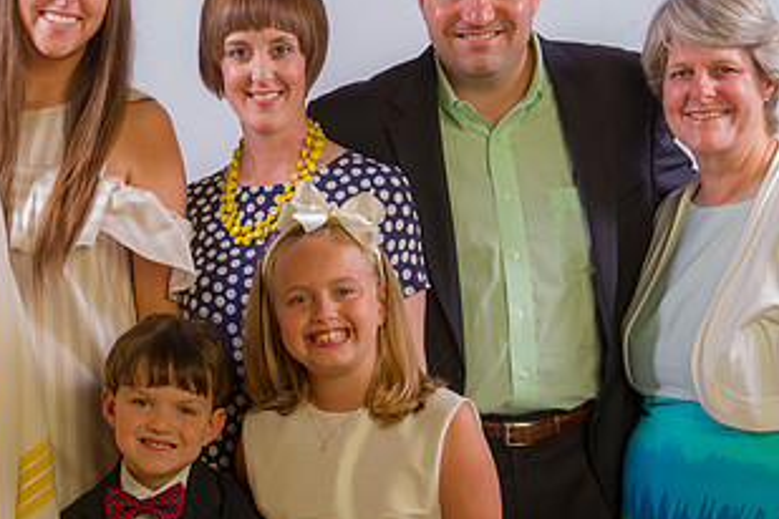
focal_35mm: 90
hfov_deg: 22.5
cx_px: 262
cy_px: 265
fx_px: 1947
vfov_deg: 15.2
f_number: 8
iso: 100
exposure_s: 1/200
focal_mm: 48
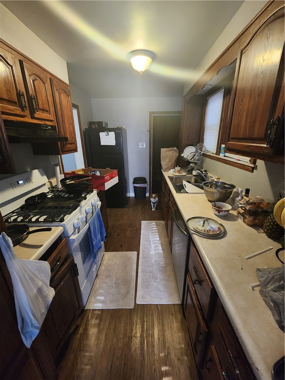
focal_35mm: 13
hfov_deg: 89.9
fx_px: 143
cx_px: 142
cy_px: 190
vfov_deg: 106.2
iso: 800
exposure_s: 1/24
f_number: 2.2
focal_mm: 2.2
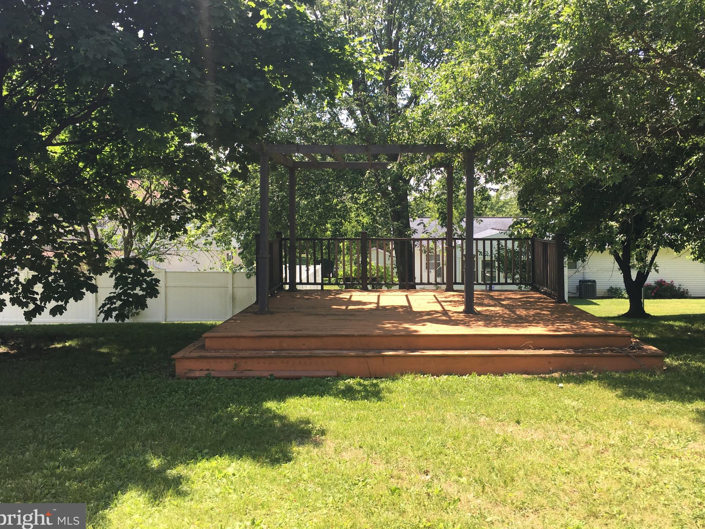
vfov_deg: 42.9
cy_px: 234
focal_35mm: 33
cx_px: 389
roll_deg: -0.1
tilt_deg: +1.6
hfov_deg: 55.2
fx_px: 672
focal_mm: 4.15
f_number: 2.2
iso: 25
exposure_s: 1/490
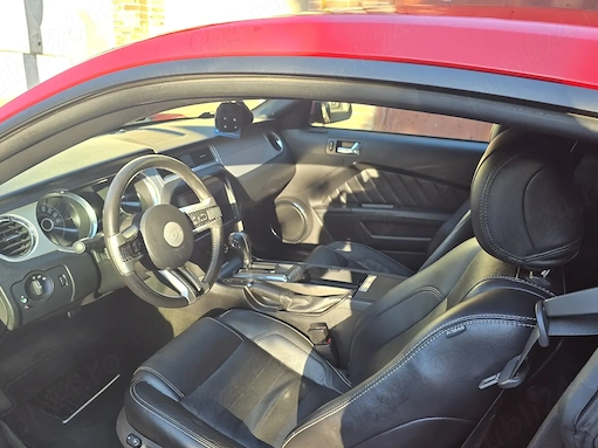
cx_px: 291
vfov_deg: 51.3
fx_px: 466
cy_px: 242
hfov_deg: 65.3
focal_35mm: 27
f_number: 1.7
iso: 50
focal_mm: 6.3
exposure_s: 1/180
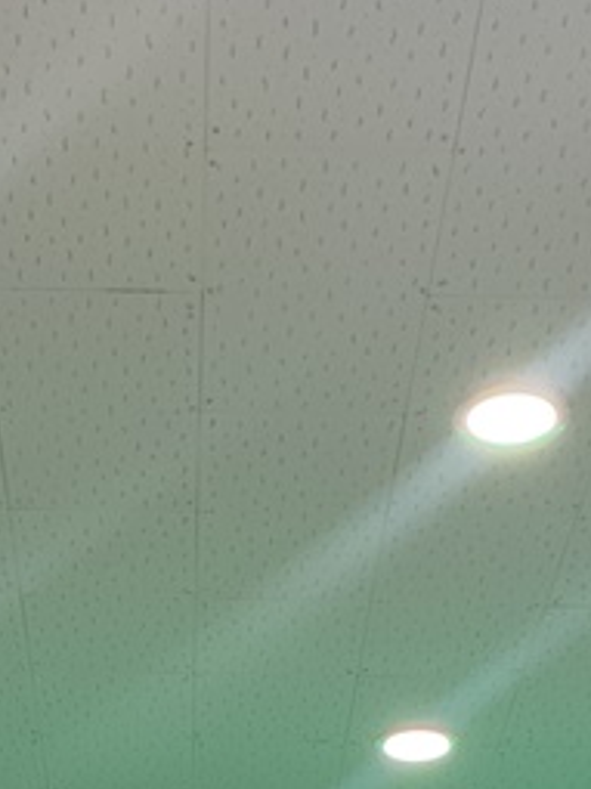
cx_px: 142
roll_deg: -1.2
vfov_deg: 16.3
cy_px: 1408
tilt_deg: +6.4
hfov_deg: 14.4
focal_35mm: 102
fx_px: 2324
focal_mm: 4.25
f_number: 1.8
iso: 80
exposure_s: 1/60
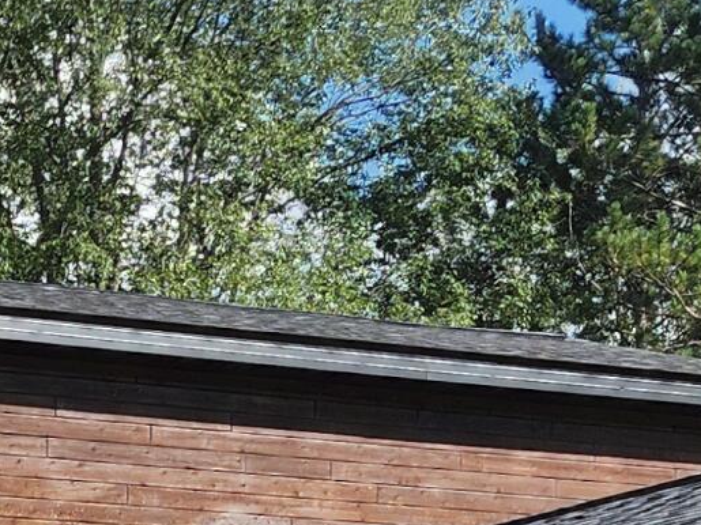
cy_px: 1042
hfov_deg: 13.6
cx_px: -445
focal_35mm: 134
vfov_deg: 10.2
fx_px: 2713
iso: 25
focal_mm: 5.54
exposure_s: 1/909
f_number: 1.8
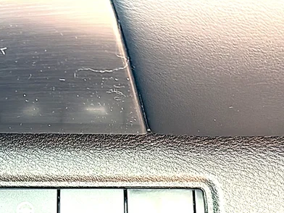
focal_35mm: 66
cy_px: 179
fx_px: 541
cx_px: 39
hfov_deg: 28.5
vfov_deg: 21.9
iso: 160
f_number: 1.78
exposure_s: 1/60
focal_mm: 6.86
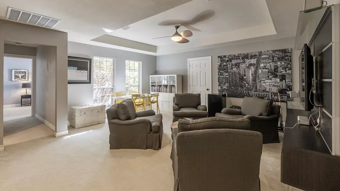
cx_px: 172
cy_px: 76
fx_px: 144
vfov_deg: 66.4
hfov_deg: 99.4
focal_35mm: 16
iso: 100
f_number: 8
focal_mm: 10
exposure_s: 1/13
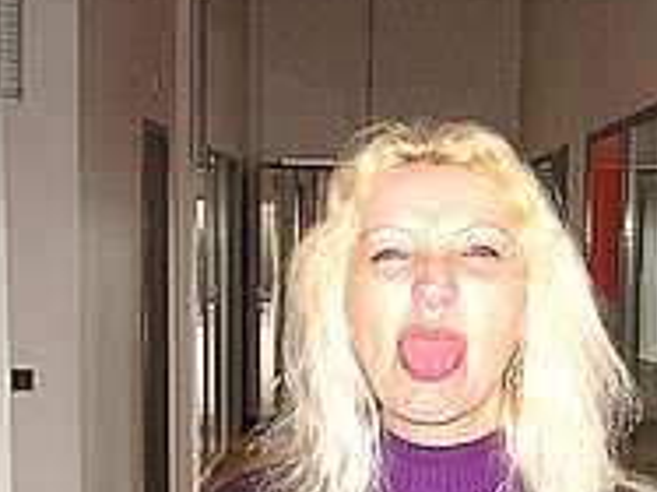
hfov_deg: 21.5
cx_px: 376
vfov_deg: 15.9
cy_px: 497
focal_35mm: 91
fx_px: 1726
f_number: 2.8
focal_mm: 6.1
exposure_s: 1/45
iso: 160
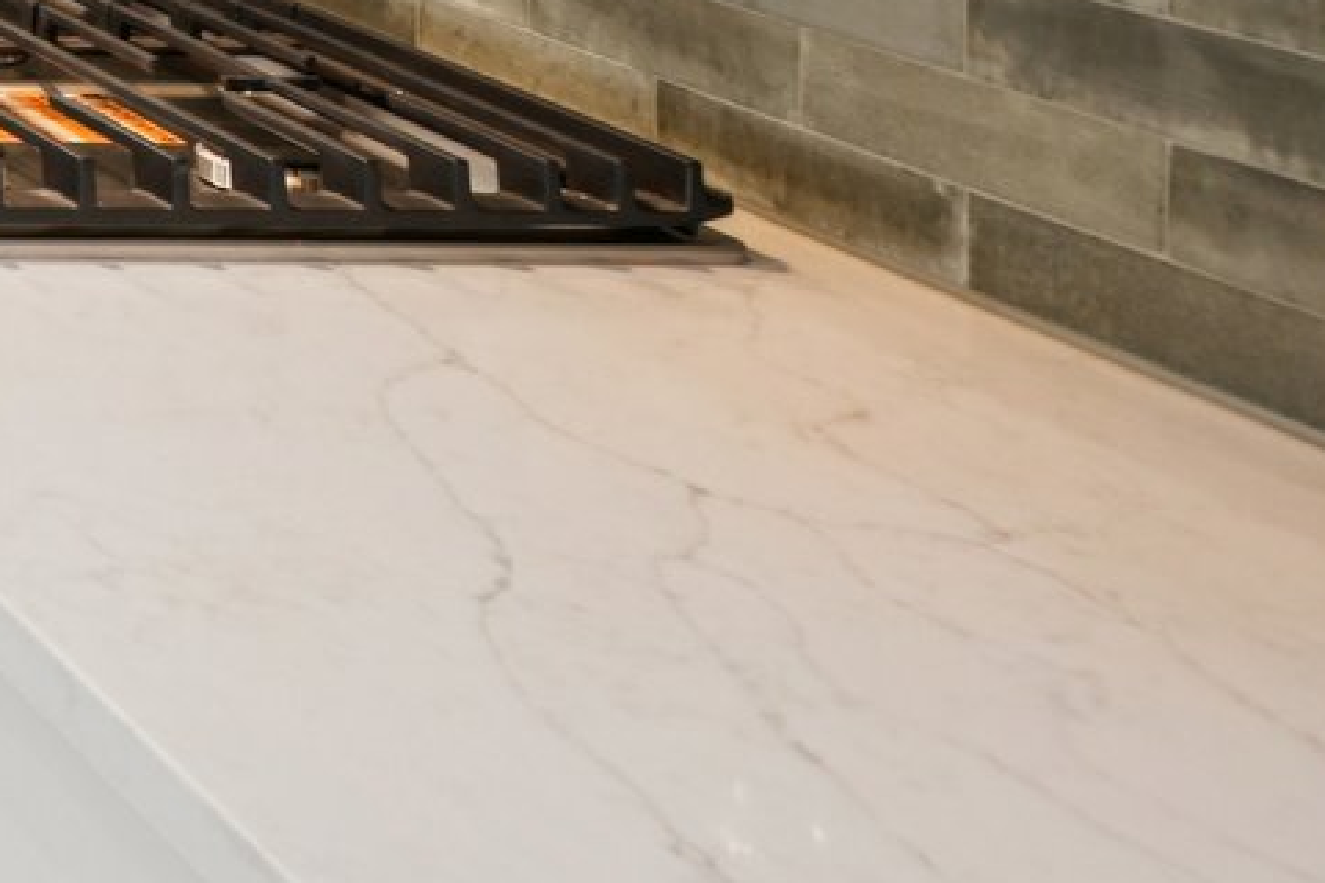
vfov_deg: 17.9
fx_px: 2355
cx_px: -1289
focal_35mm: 64
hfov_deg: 19.3
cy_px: -608
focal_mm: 15
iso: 125
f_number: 6.7
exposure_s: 1/15
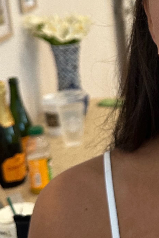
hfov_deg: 16.9
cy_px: 56
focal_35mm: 73
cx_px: 241
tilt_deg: -12.3
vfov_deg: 27.3
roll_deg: +0.6
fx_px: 484
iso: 250
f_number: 1.78
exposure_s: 1/60
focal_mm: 6.86
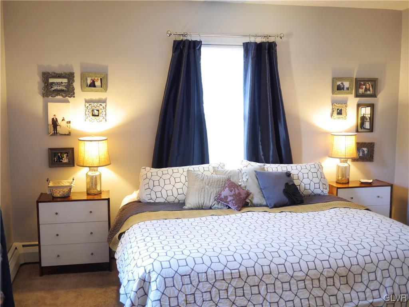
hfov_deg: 46.8
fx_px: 473
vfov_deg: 36.0
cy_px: 154
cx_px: 204
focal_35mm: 40
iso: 1000
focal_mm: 20
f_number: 1.7
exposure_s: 1/60
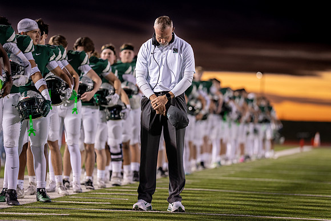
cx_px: 167
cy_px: 103
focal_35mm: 150
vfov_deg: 9.2
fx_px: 1379
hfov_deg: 13.7
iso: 800
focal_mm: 135
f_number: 1.8
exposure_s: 1/500
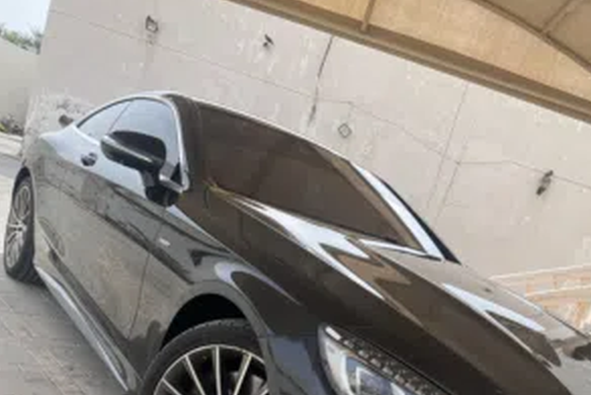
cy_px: 379
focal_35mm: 37
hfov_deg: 51.9
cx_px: 296
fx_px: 608
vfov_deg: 33.4
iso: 32
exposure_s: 1/1855
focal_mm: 4.2
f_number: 1.6
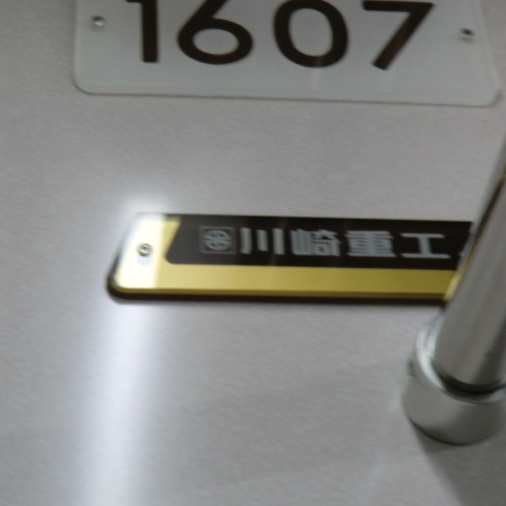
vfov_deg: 22.8
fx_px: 1257
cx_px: 170
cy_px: 254
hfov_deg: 22.7
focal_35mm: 76
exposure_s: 1/60
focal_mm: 8.4
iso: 160
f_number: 4
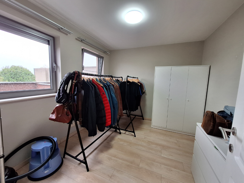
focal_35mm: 13
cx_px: 122
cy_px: 92
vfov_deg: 89.9
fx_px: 92
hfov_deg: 106.2
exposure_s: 1/50
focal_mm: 1.74
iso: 100
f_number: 2.2
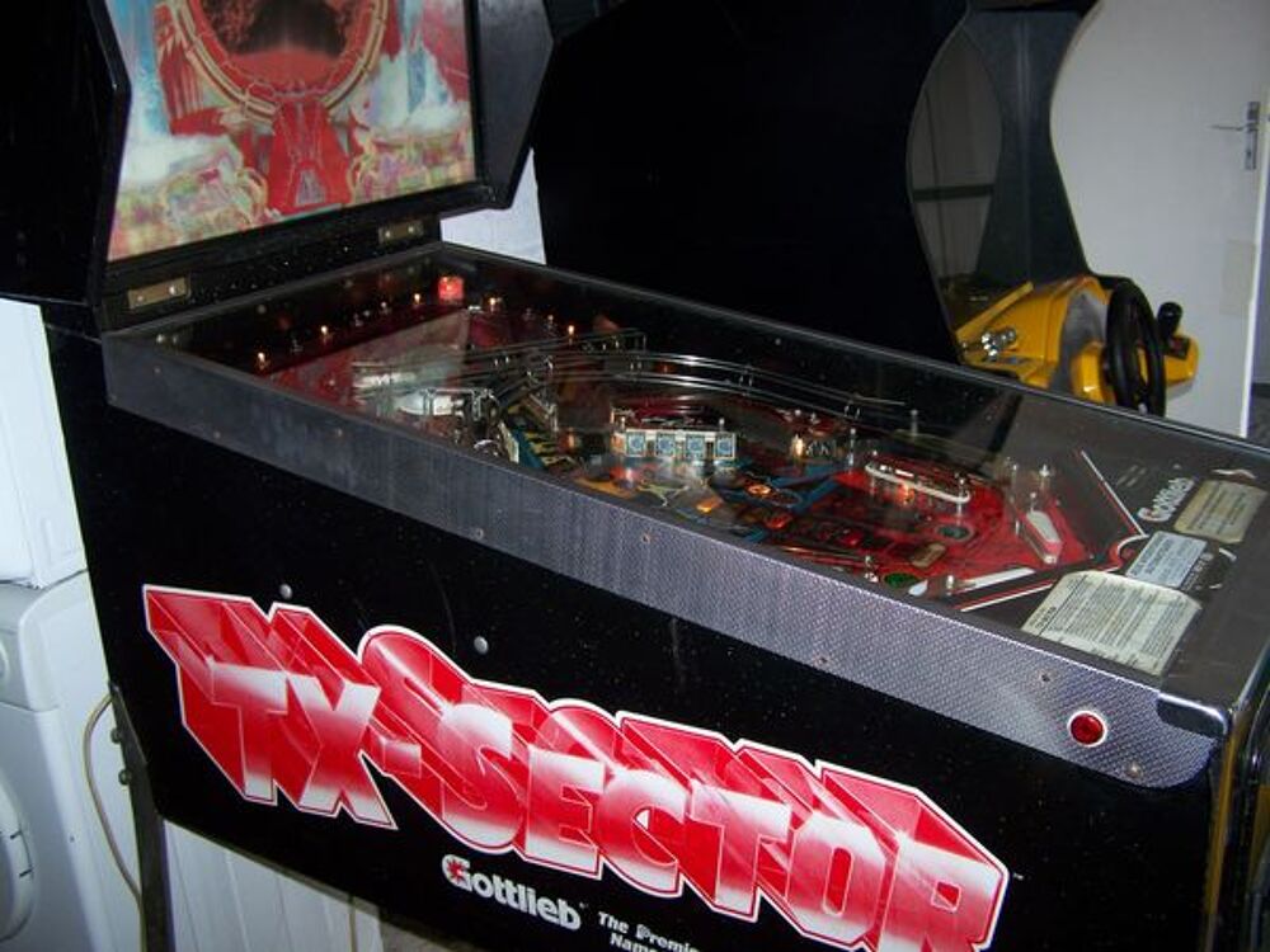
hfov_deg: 49.0
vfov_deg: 37.7
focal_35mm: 38
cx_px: 635
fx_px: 1394
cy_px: 476
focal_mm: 6.3
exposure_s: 1/60
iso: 80
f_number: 2.8
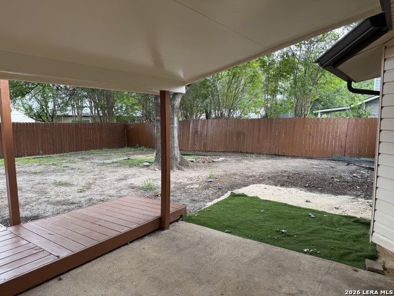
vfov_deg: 56.8
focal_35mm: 24
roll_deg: -0.5
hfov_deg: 71.6
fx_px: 273
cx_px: 197
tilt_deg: -6.1
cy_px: 148
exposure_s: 1/309
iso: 100
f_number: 1.78
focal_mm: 6.76
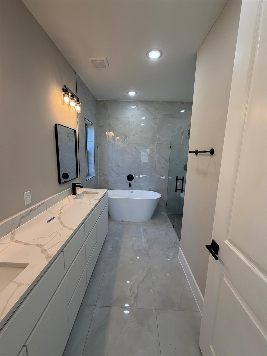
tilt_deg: -9.6
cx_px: 134
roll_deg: -1.2
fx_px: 144
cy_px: 178
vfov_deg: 102.1
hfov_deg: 85.7
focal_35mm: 14
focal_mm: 2.22
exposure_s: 1/120
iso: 80
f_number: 2.2
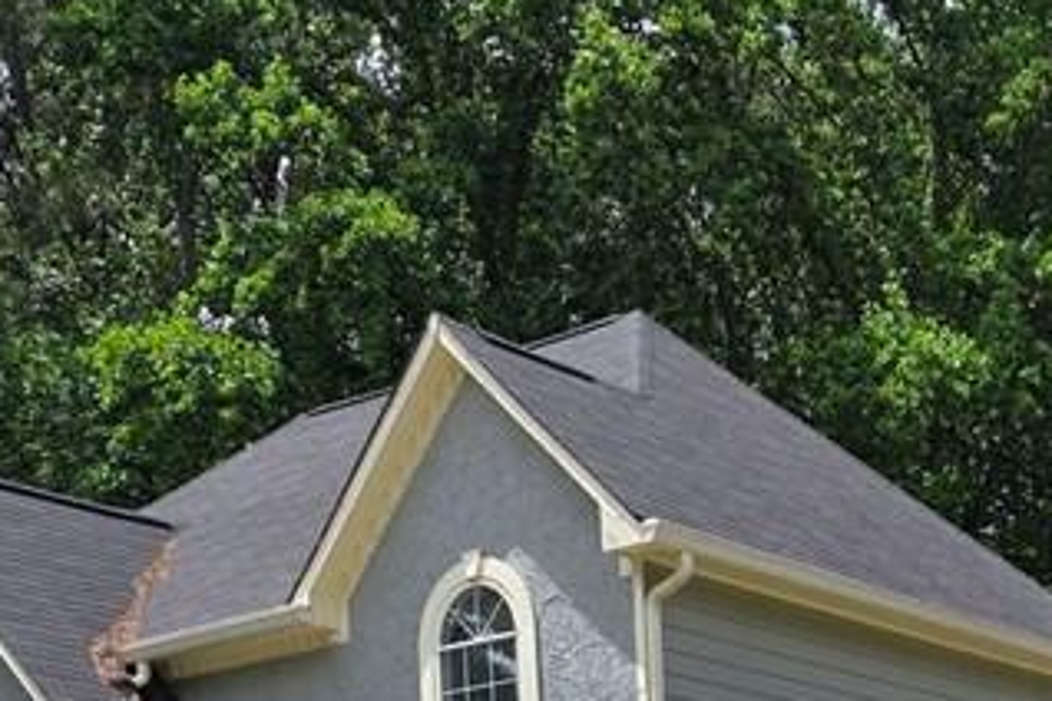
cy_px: 1207
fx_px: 2250
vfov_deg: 15.5
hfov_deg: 25.5
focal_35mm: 77
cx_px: 946
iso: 12
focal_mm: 6.3
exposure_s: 1/720
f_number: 1.7
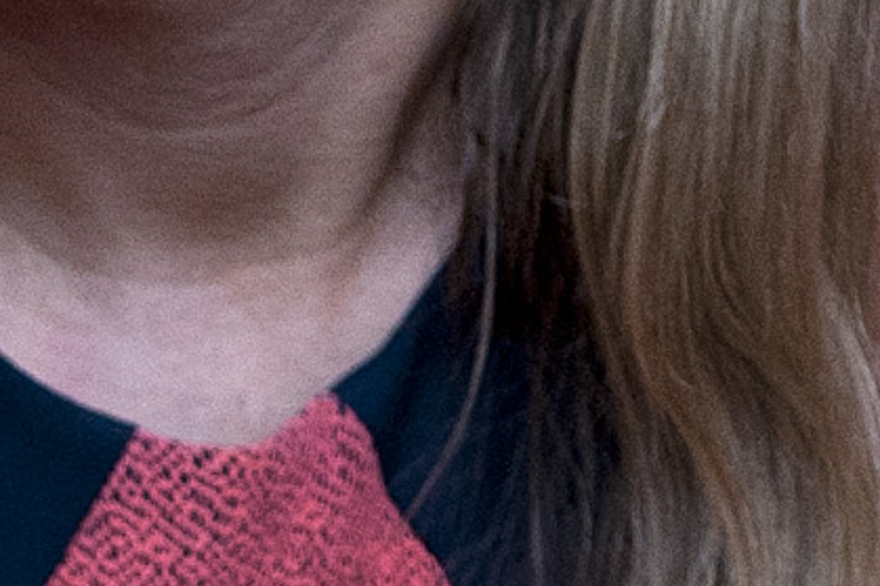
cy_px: 191
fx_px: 19229
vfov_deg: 1.7
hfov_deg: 2.6
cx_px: 181
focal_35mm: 787
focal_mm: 110
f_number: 2.8
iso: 800
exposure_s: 1/250
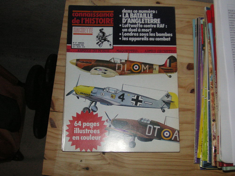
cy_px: 88
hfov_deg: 42.9
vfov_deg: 32.9
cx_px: 118
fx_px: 299
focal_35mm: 44
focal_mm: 7.3
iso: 160
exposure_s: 1/45
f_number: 3.1
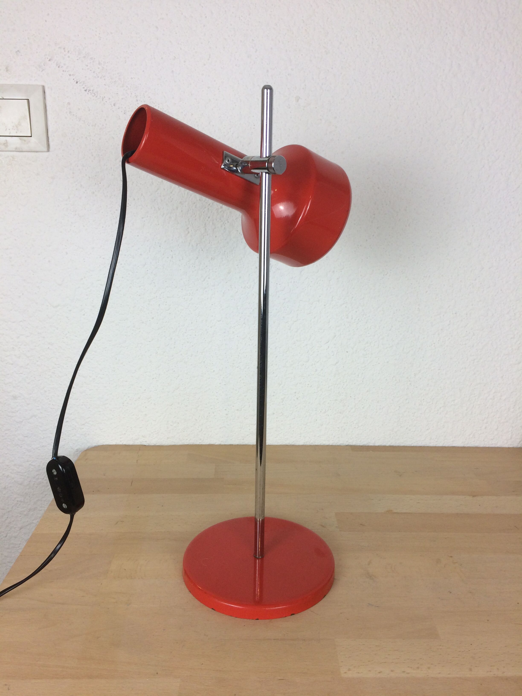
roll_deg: +0.5
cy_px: 348
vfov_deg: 61.7
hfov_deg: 48.2
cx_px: 261
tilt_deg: -16.3
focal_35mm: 29
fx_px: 583
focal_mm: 4.15
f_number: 2.2
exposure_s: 1/100
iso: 64
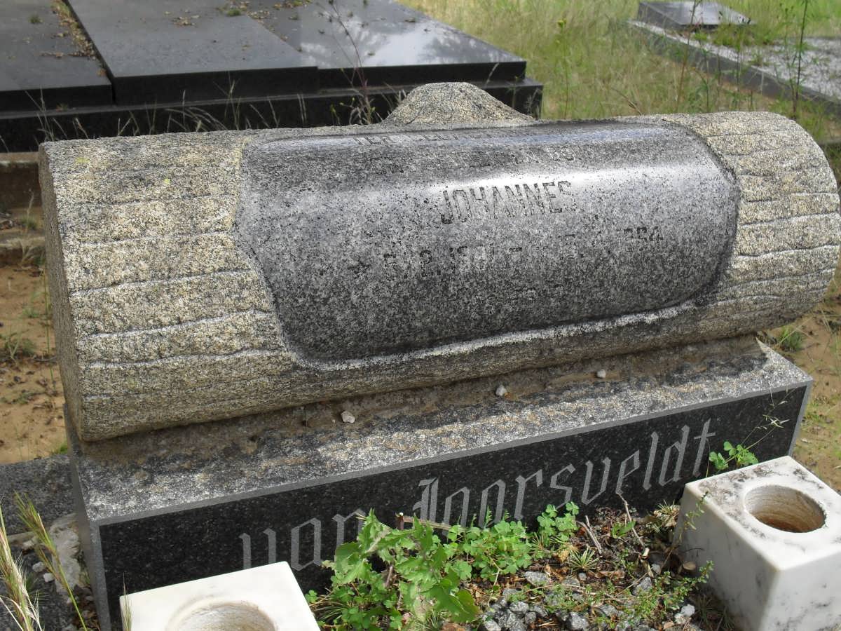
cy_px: 316
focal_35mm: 42
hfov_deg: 44.8
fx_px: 1020
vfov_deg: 34.3
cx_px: 420
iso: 100
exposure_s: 1/350
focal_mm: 7.5
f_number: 3.6
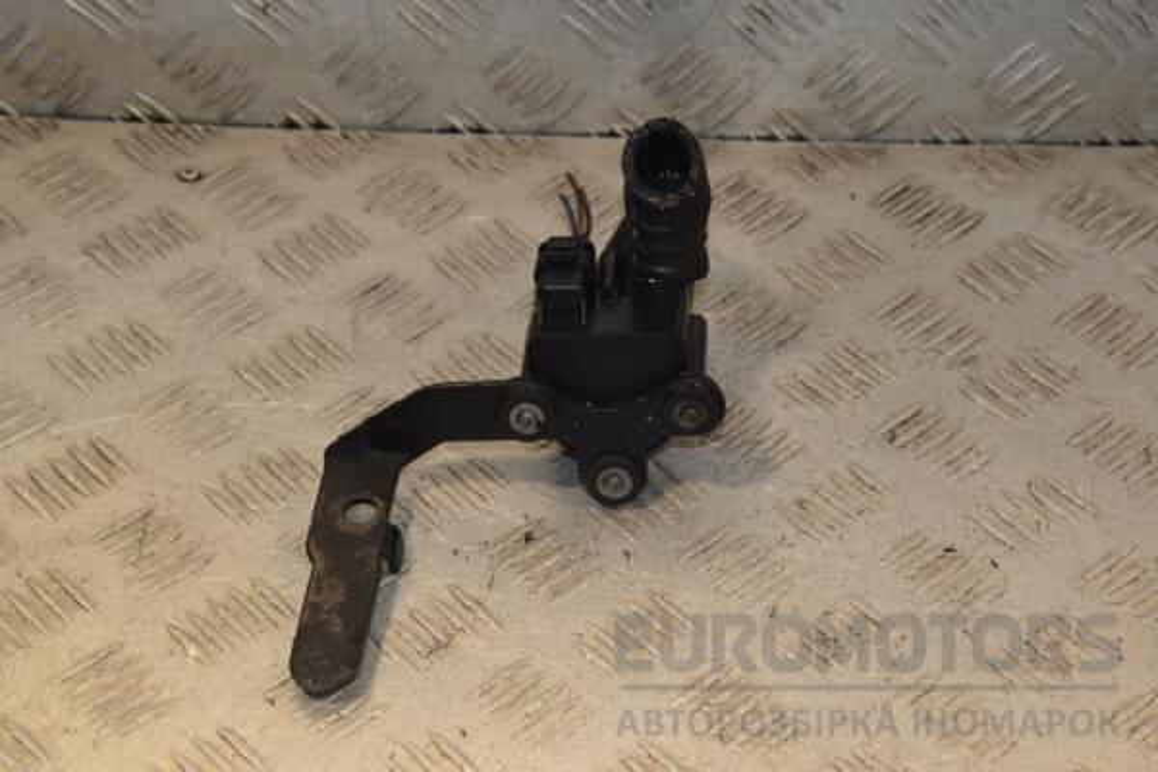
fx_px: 2798
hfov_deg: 23.4
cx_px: 579
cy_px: 386
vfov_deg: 15.7
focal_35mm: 87
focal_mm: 58
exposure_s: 1/200
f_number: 8
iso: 800
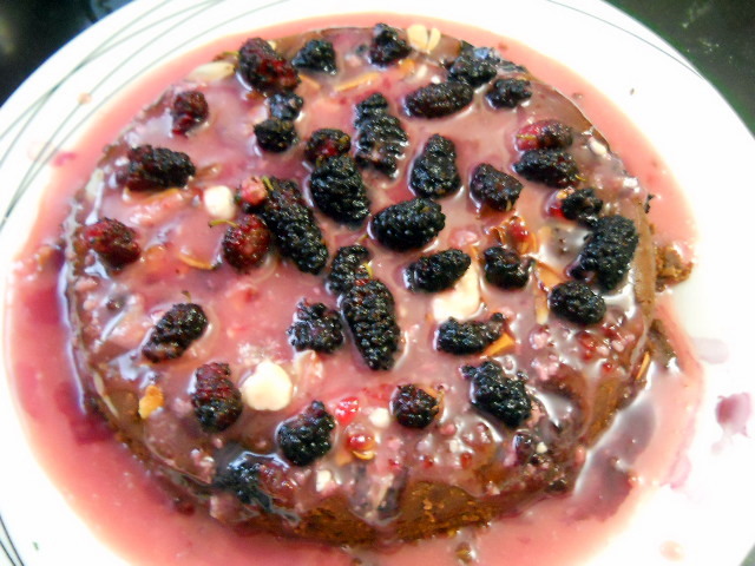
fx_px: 894
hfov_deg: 45.8
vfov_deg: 35.1
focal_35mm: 41
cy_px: 283
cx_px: 378
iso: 800
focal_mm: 6.72
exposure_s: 1/3
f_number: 3.1
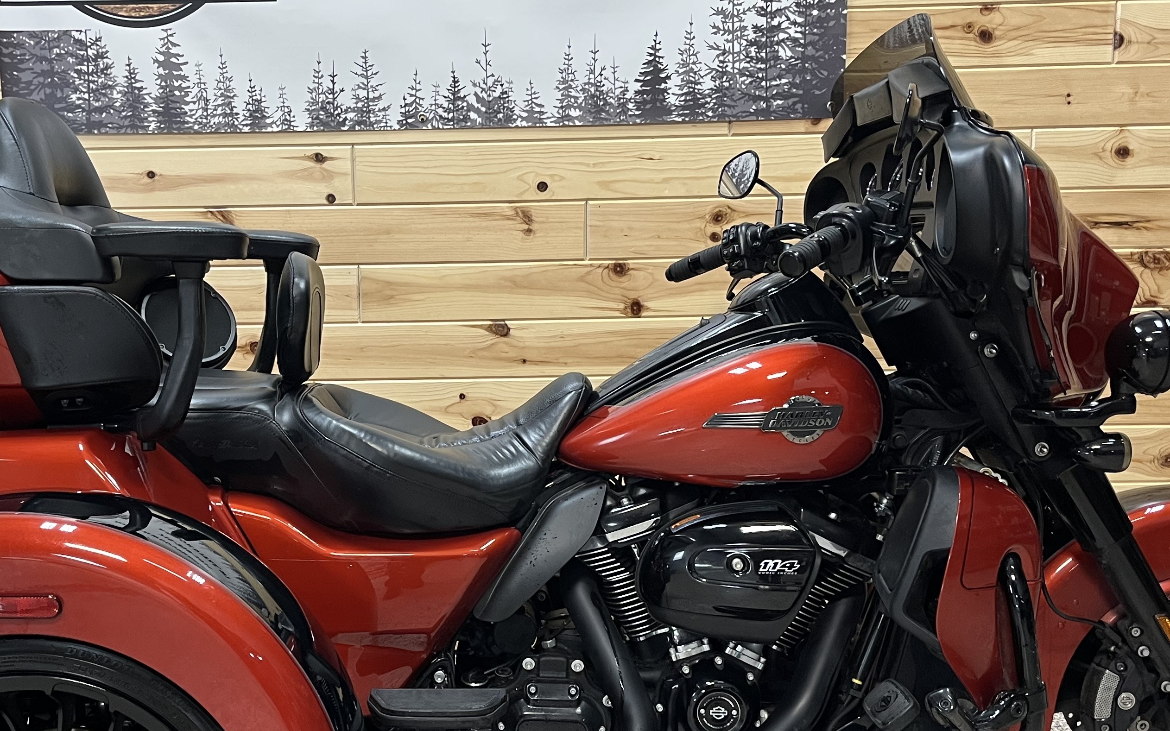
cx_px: 468
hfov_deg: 45.0
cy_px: 468
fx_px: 1403
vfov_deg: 29.1
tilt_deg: -8.7
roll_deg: +2.0
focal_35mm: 44
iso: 125
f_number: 1.6
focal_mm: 5.1
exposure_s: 1/60
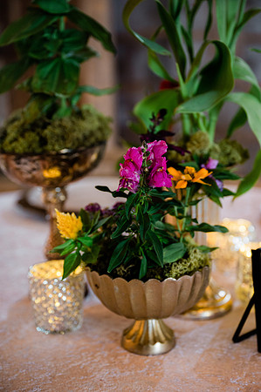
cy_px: 196
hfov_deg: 23.7
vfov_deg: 35.1
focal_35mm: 57
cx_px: 130
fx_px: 621
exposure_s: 1/200
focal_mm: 57
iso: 1000
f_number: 3.5
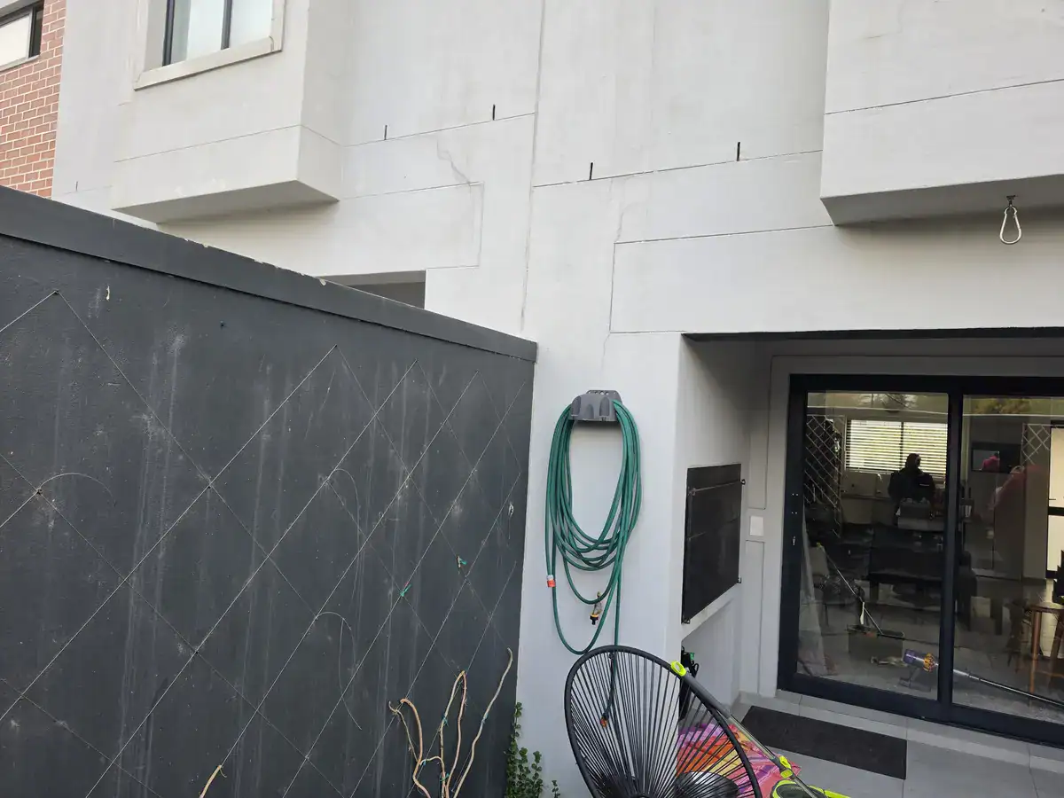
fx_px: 707
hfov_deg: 73.9
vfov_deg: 58.9
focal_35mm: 23
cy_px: 399
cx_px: 532
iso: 25
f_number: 1.4
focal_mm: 6.5
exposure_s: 1/180
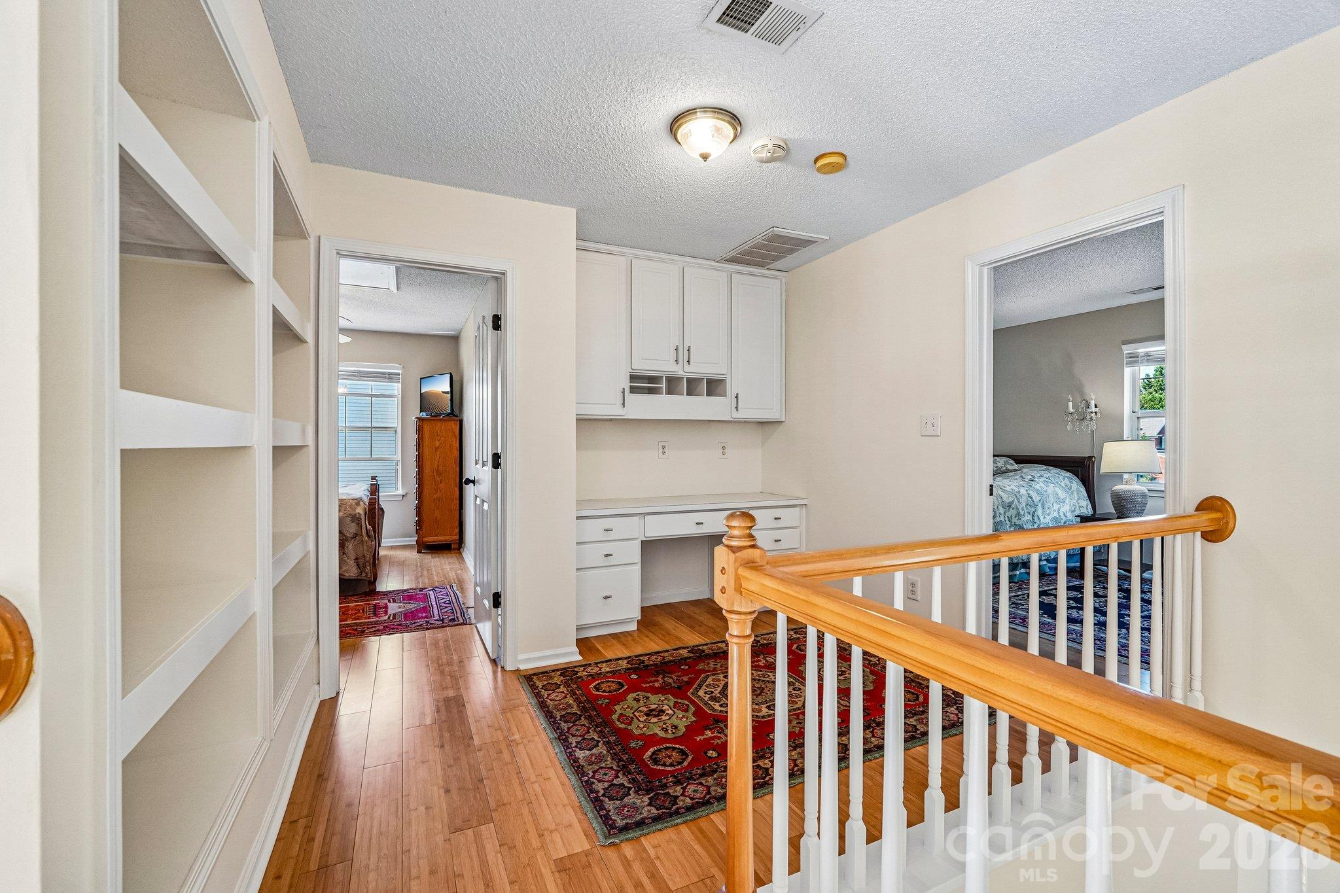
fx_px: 558
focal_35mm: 15
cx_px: 670
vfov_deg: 77.3
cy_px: 446
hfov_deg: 100.4
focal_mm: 10
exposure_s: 1/15
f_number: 8
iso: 400
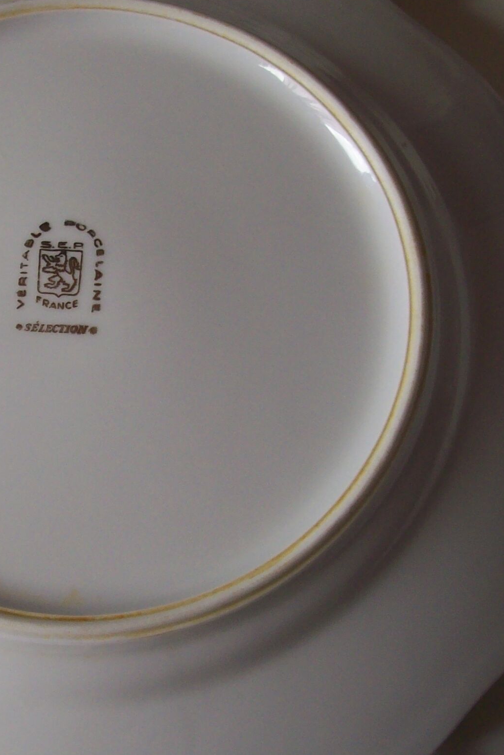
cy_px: 345
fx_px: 1449
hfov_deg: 19.5
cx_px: 73
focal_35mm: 69
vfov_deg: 29.2
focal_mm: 6
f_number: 2.7
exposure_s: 1/82.9
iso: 80
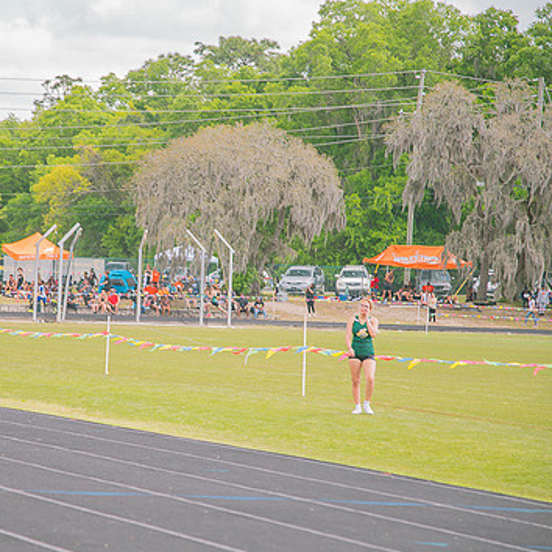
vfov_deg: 10.5
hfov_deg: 10.5
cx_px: 179
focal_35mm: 167
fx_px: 3013
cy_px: 296
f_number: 4
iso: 200
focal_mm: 120
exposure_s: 1/200
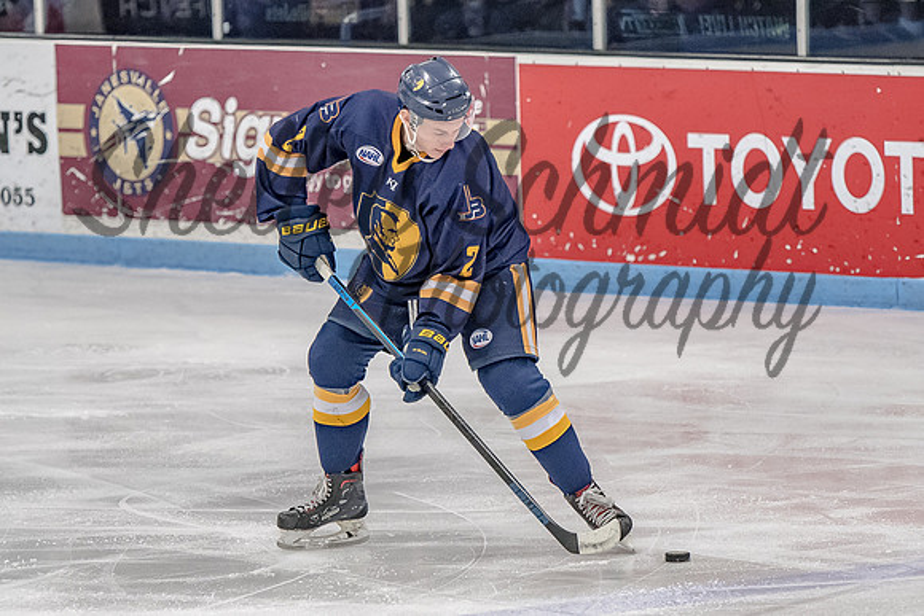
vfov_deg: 3.7
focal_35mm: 371
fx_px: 9533
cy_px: 338
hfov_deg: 5.5
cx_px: 451
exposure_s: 1/800
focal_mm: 165
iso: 1600
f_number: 3.2
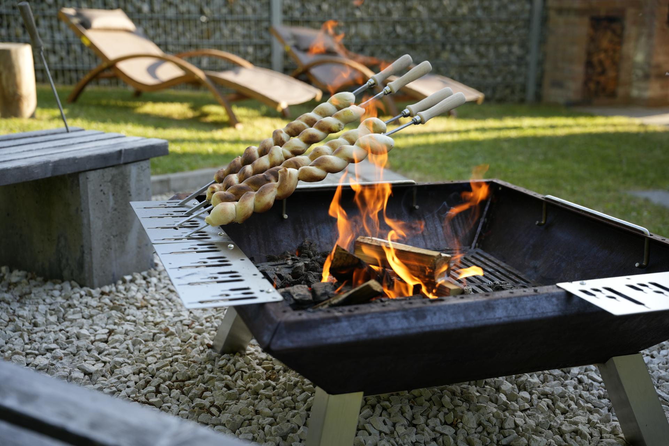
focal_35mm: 44
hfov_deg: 44.1
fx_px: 825
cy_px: 223
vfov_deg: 30.3
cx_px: 334
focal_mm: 44.4
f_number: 3.2
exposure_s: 1/250
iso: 100
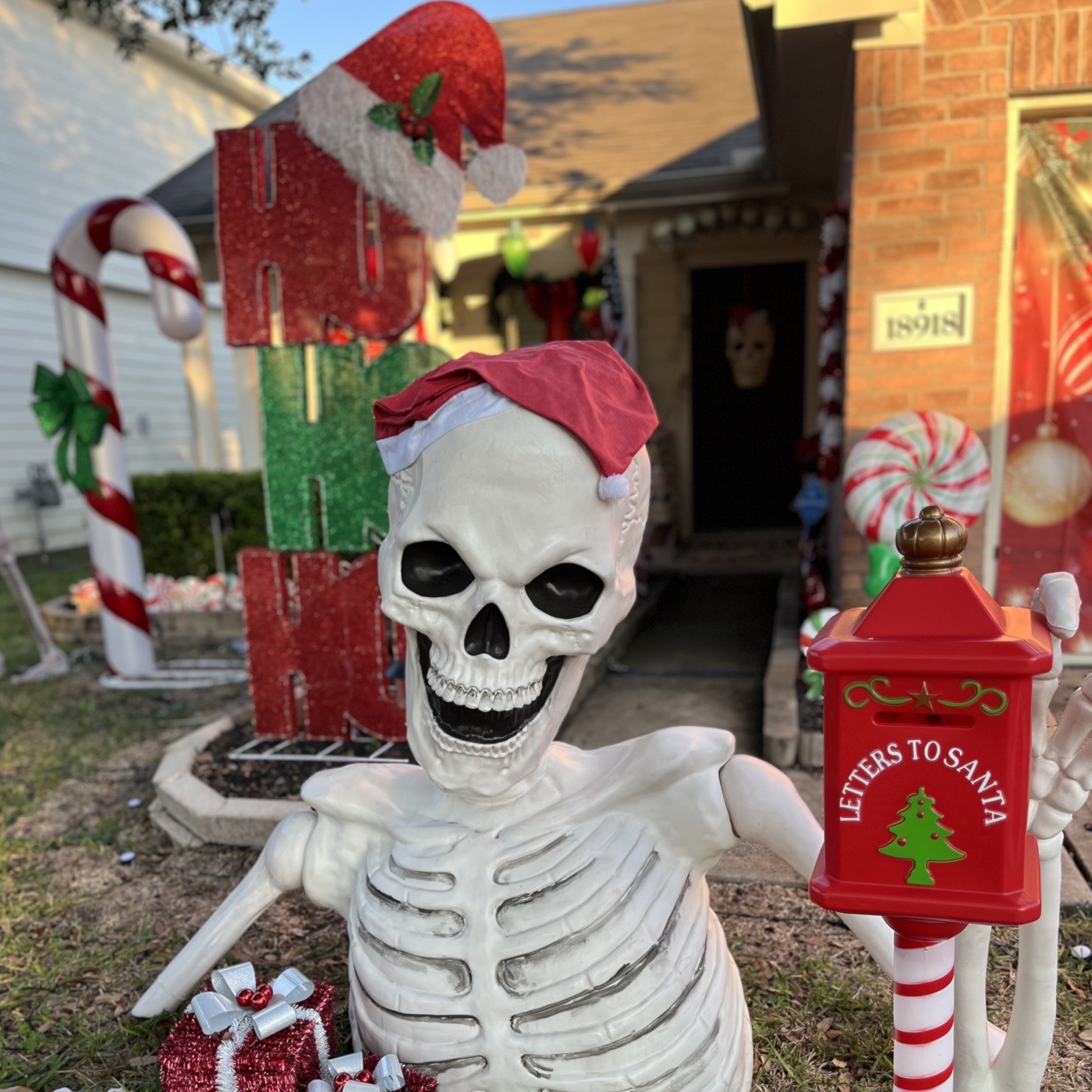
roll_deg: +2.6
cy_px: 704
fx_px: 1106
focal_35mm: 31
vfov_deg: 51.8
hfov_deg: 52.5
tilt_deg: -14.1
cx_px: 548
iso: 40
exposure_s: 1/256
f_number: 1.6
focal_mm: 5.1
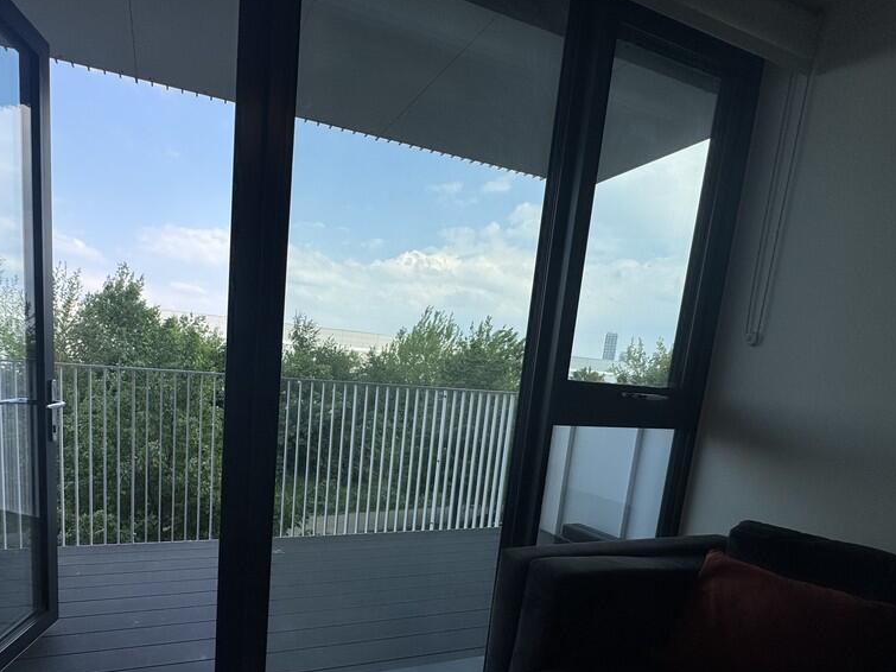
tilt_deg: -8.9
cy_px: 448
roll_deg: -3.1
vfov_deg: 66.8
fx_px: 492
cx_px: 332
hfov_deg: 83.0
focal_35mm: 19
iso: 50
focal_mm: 2.22
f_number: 2.2
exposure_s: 1/1094
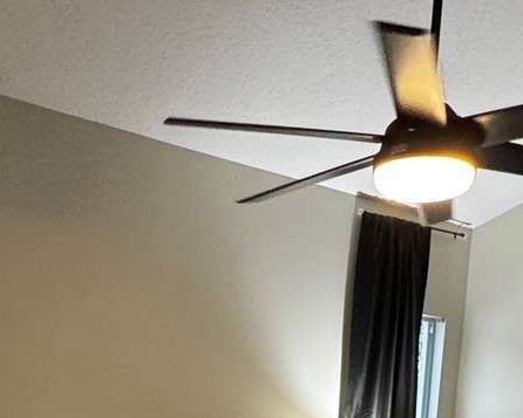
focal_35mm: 49
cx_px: 270
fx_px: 759
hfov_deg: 38.0
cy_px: 619
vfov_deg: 24.4
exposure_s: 1/60
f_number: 2.2
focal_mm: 2.22
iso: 640
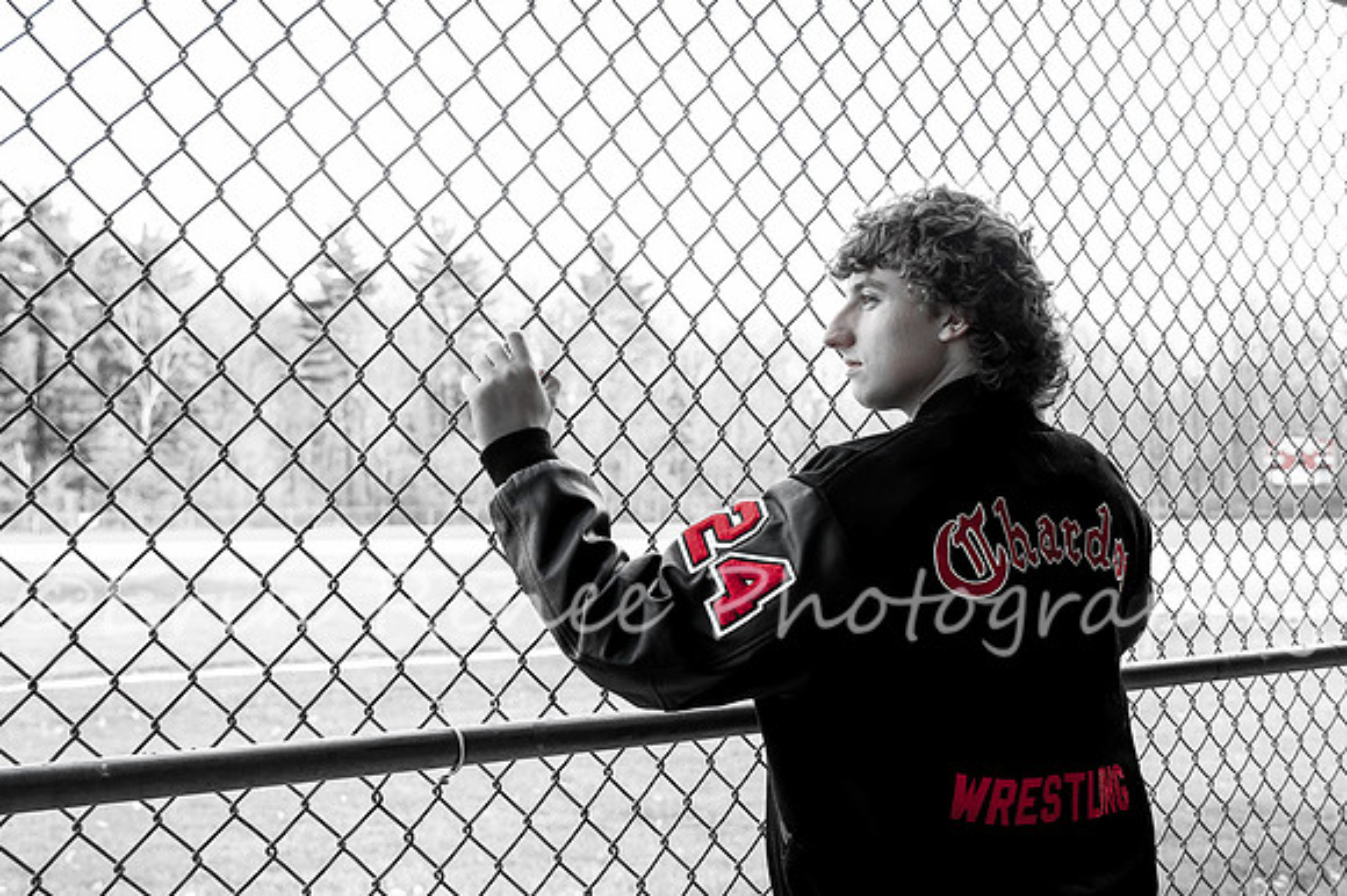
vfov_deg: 28.6
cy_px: 477
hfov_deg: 41.7
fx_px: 1760
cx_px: 804
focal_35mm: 47
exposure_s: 1/160
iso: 400
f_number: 5
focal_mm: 35
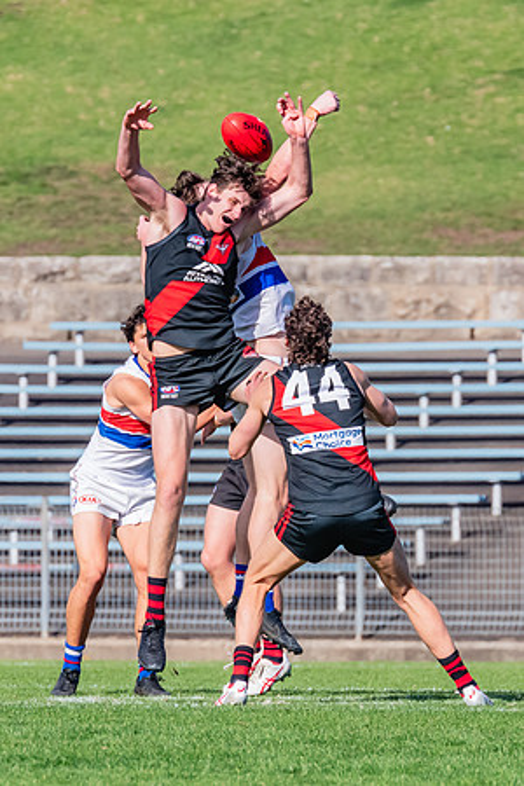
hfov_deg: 1.5
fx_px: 20586
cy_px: 340
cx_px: 251
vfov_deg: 2.2
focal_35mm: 943
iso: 800
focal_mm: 420
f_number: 10
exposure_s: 1/1600
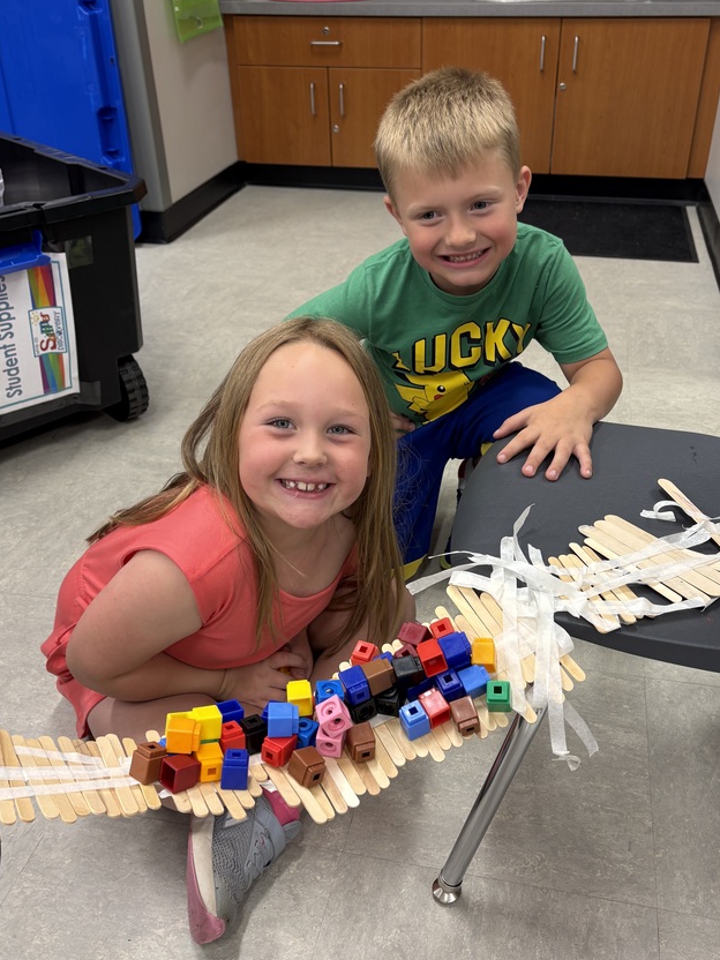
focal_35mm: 32
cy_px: 451
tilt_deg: -30.0
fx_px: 887
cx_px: 402
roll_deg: +0.5
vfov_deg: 56.8
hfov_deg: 44.1
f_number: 1.6
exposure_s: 1/60
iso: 80
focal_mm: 5.96
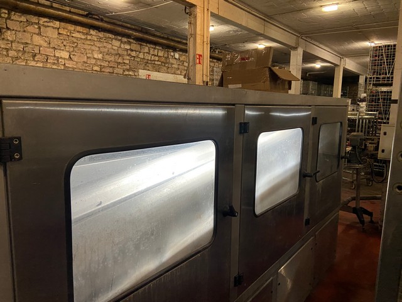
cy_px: 151
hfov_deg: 67.3
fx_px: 302
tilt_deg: -8.3
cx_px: 201
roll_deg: -1.3
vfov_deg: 53.1
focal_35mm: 26
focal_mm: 4.25
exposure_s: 1/33
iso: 400
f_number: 1.8
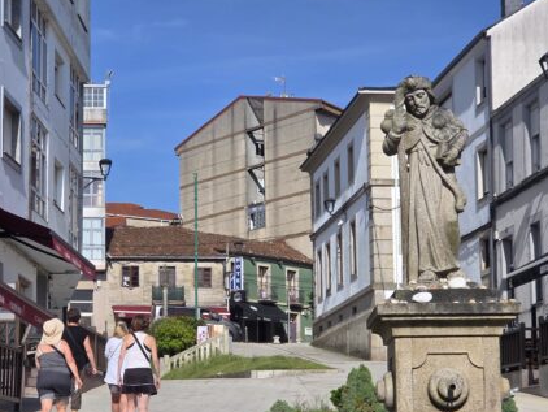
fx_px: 1552
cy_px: 286
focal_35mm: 98
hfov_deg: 19.9
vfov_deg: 15.1
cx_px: 177
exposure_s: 1/1567
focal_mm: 7
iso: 25
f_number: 2.4
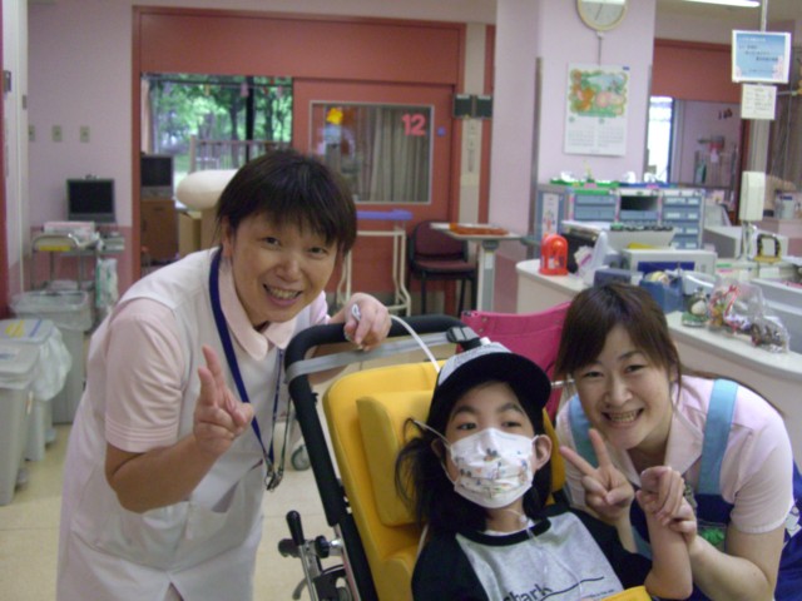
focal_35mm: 38
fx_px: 880
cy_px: 300
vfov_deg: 37.7
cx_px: 401
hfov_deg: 49.0
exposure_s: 1/100
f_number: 2.8
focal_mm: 7.9
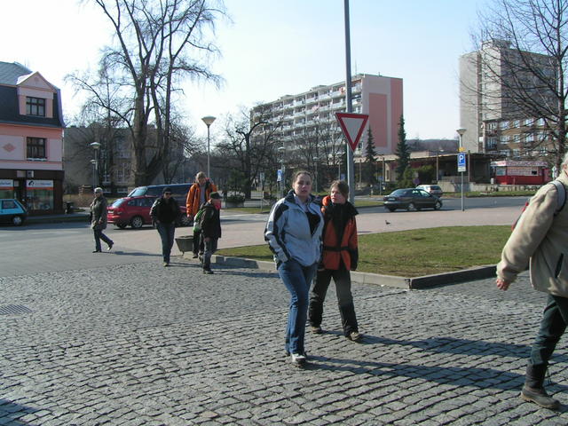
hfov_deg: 49.0
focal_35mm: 38
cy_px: 213
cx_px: 284
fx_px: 624
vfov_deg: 37.7
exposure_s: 1/400
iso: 50
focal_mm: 5.8
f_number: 5.6
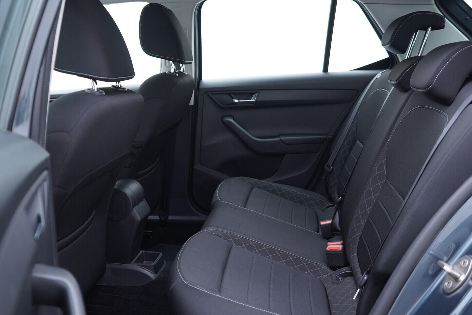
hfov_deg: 53.1
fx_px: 472
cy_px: 158
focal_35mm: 36
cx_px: 236
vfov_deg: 36.9
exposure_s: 1/40
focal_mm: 24
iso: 320
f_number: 2.8
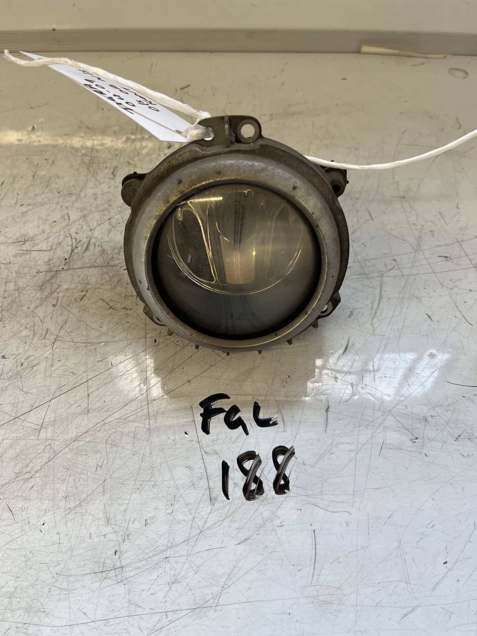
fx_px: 478
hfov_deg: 53.1
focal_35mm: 26
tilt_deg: -55.3
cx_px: 238
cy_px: 318
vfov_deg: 67.3
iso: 64
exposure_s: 1/122
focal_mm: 5.1
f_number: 1.6
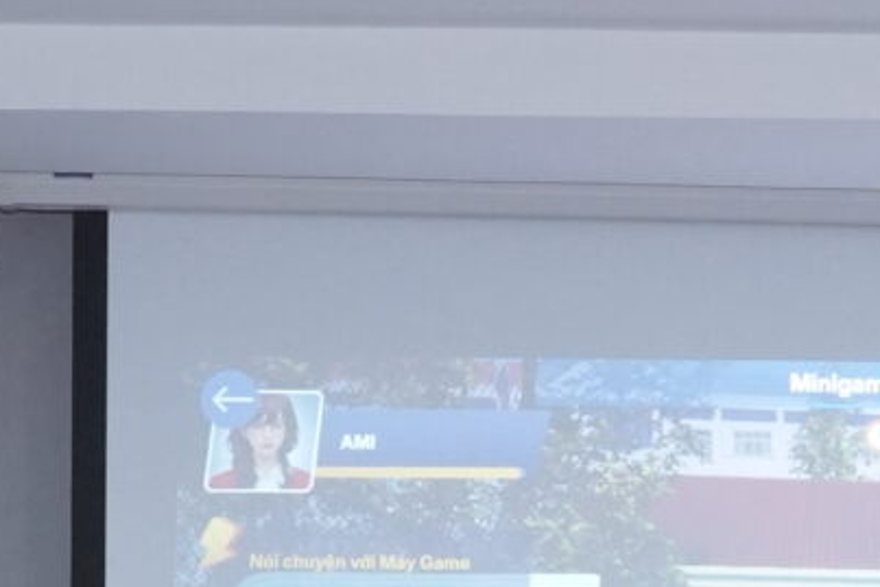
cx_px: 806
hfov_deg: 11.5
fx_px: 4352
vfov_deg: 7.5
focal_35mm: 178
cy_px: 1125
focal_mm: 28
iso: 5000
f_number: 7.1
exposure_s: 1/125
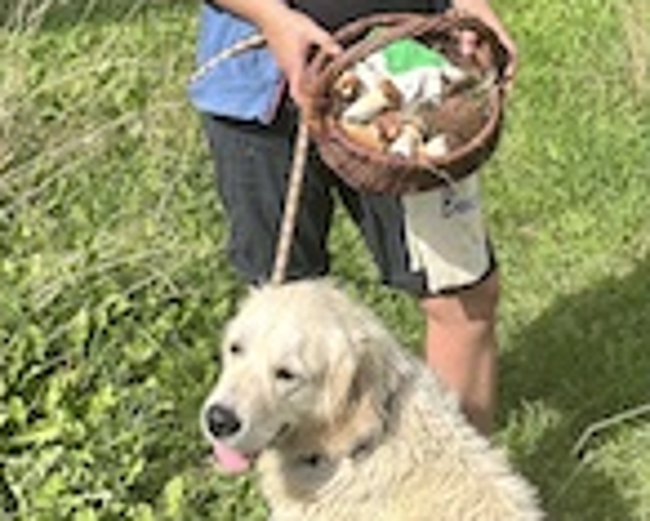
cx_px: 374
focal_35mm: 64
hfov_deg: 29.5
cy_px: -22
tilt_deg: -10.9
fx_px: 1232
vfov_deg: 22.8
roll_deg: -2.4
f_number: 1.78
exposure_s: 1/1949
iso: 80
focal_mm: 6.86
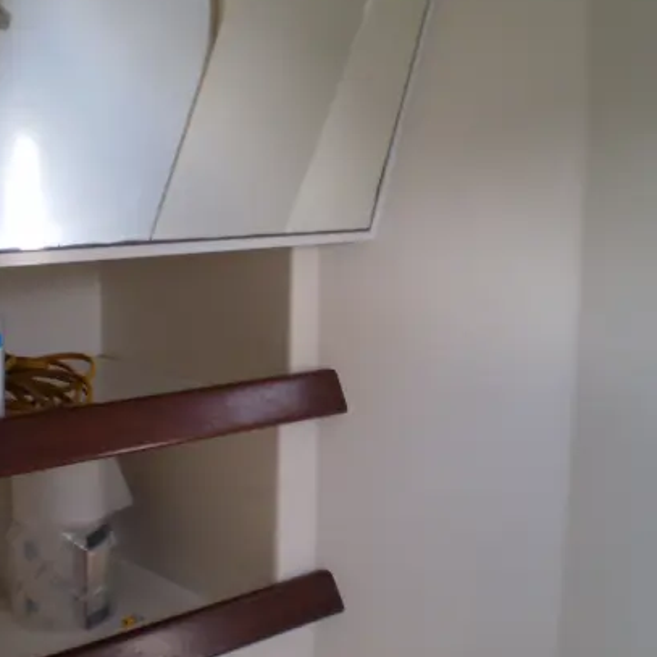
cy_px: 337
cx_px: 218
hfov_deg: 33.7
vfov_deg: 34.0
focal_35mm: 50
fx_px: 1074
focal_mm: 6.3
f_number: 3.1
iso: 100
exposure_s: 1/30
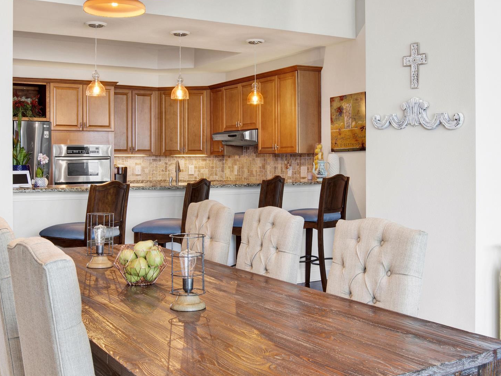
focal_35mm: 43
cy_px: 157
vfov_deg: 33.5
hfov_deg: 43.8
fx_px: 622
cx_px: 275
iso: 200
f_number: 11
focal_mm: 21
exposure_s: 1/13
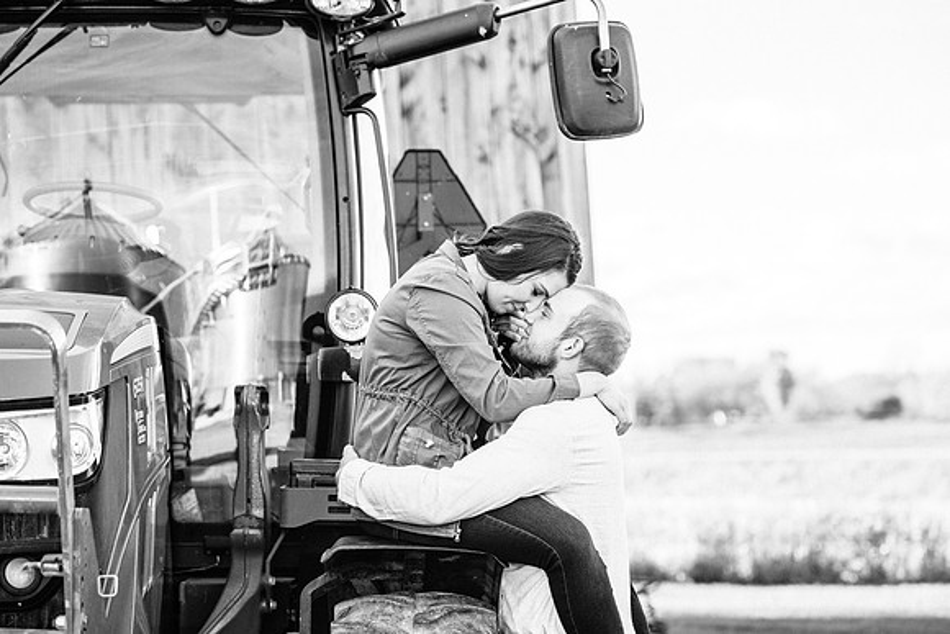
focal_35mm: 88
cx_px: 475
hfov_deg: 23.0
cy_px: 317
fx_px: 2330
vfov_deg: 15.5
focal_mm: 85
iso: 200
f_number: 3.2
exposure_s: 1/640
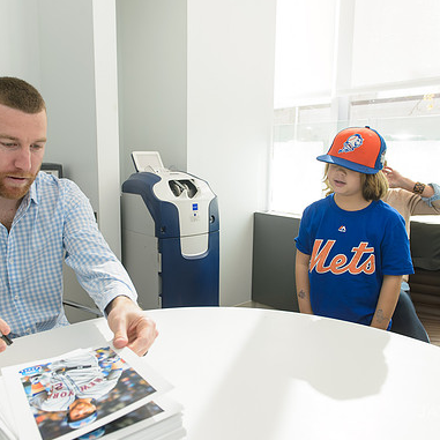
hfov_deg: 52.4
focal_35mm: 31
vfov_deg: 52.5
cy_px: 219
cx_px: 193
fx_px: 446
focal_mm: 24
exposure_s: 1/160
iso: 500
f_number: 5
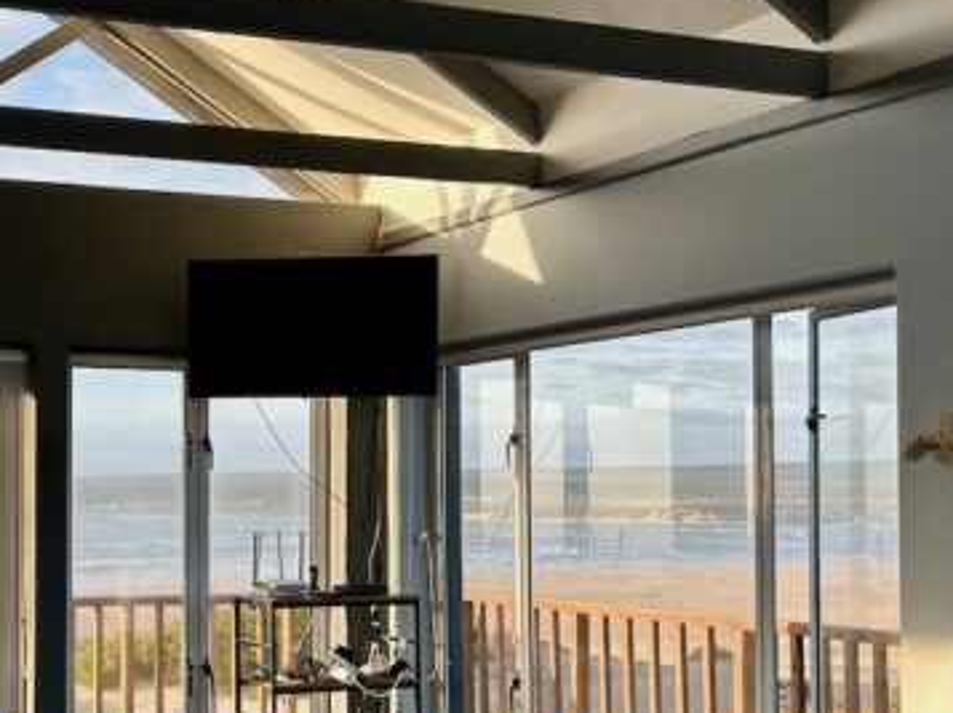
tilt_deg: +1.6
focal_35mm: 56
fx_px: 1540
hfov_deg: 32.6
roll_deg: +0.3
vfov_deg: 26.0
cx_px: 85
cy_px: 451
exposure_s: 1/924
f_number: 1.5
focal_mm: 5.7
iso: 50
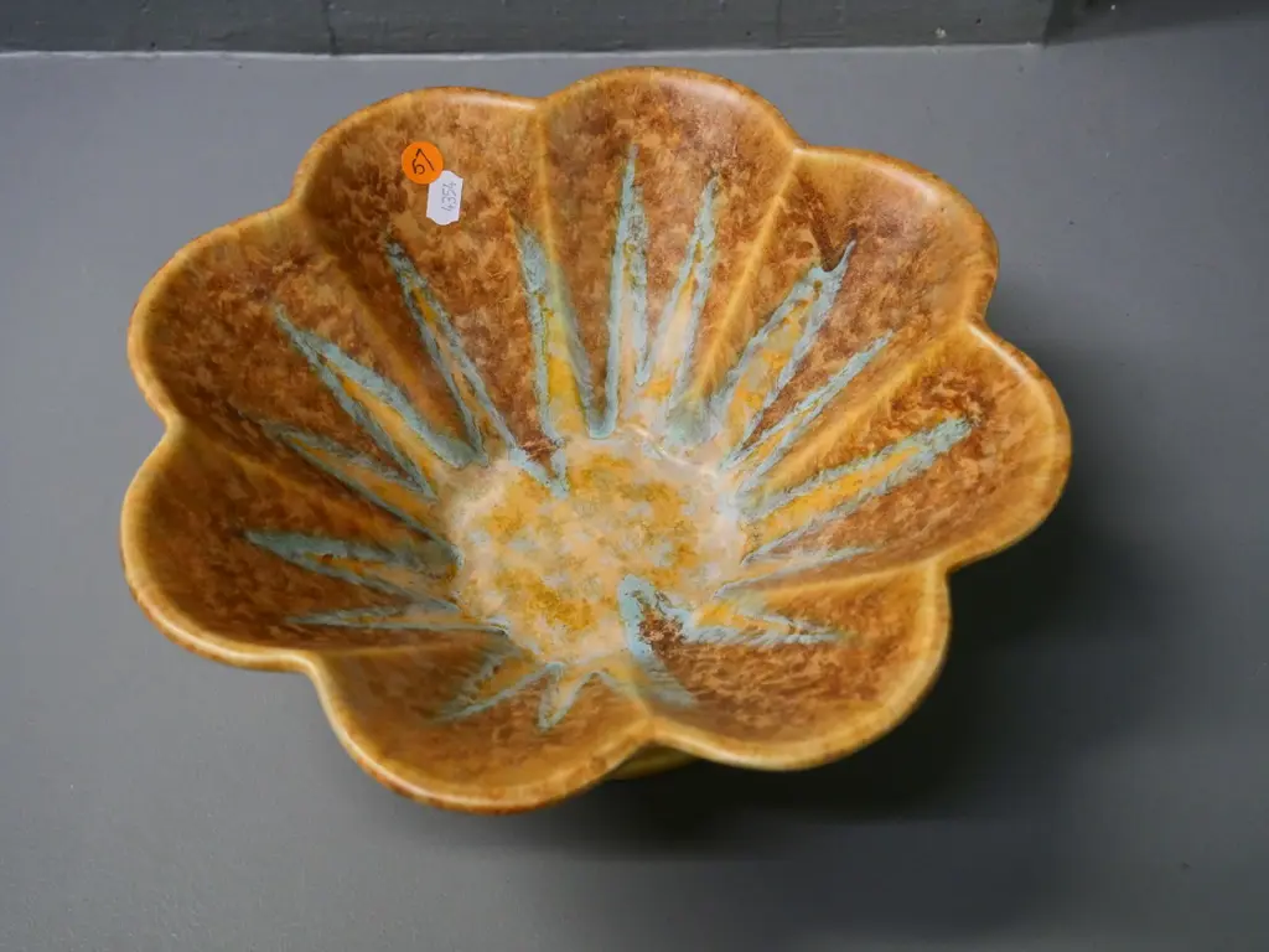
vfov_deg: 32.9
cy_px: 476
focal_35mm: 44
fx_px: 1613
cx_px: 634
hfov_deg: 42.9
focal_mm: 22
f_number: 5
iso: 3200
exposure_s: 1/250
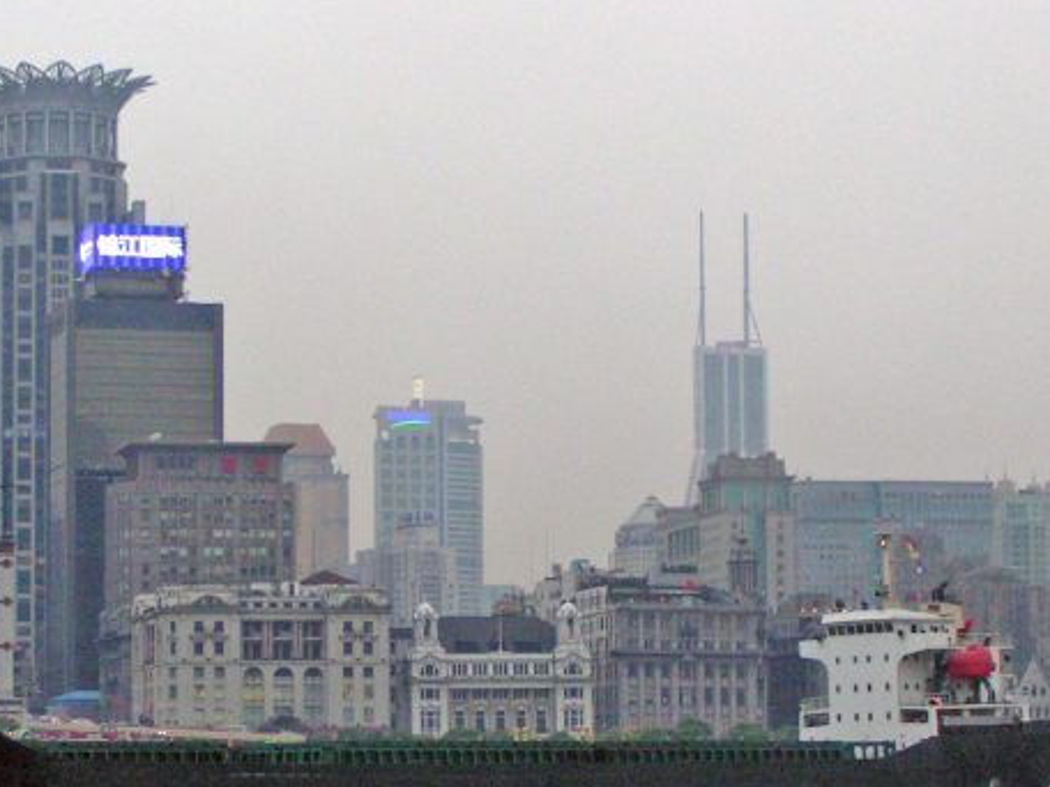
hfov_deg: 17.3
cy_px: 502
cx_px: 449
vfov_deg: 13.0
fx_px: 3458
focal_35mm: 114
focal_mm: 10
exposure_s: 1/80
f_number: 4
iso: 200
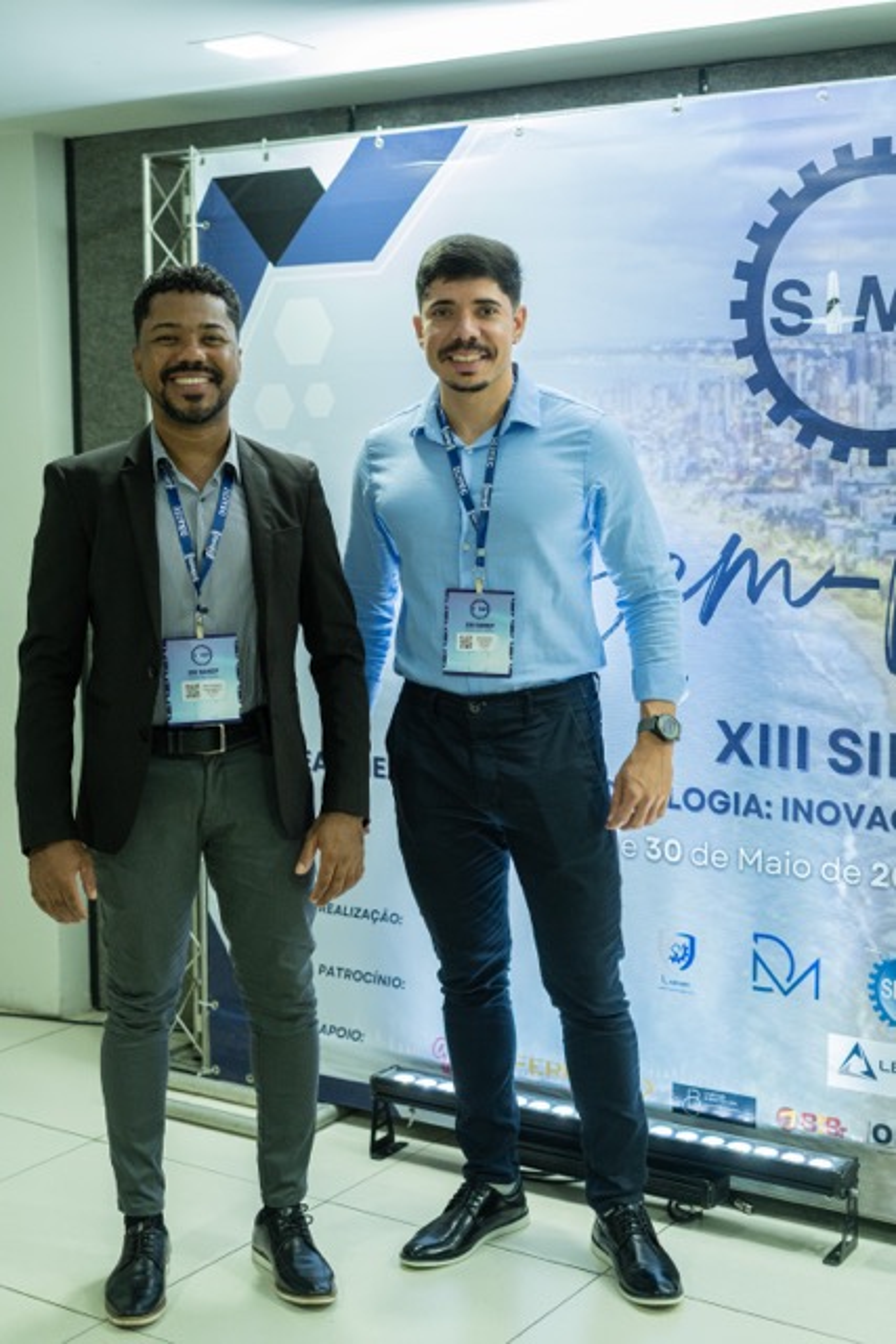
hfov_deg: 27.0
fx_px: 1866
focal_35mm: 50
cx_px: 448
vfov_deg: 39.6
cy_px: 672
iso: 3200
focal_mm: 50
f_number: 3.2
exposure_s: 1/160
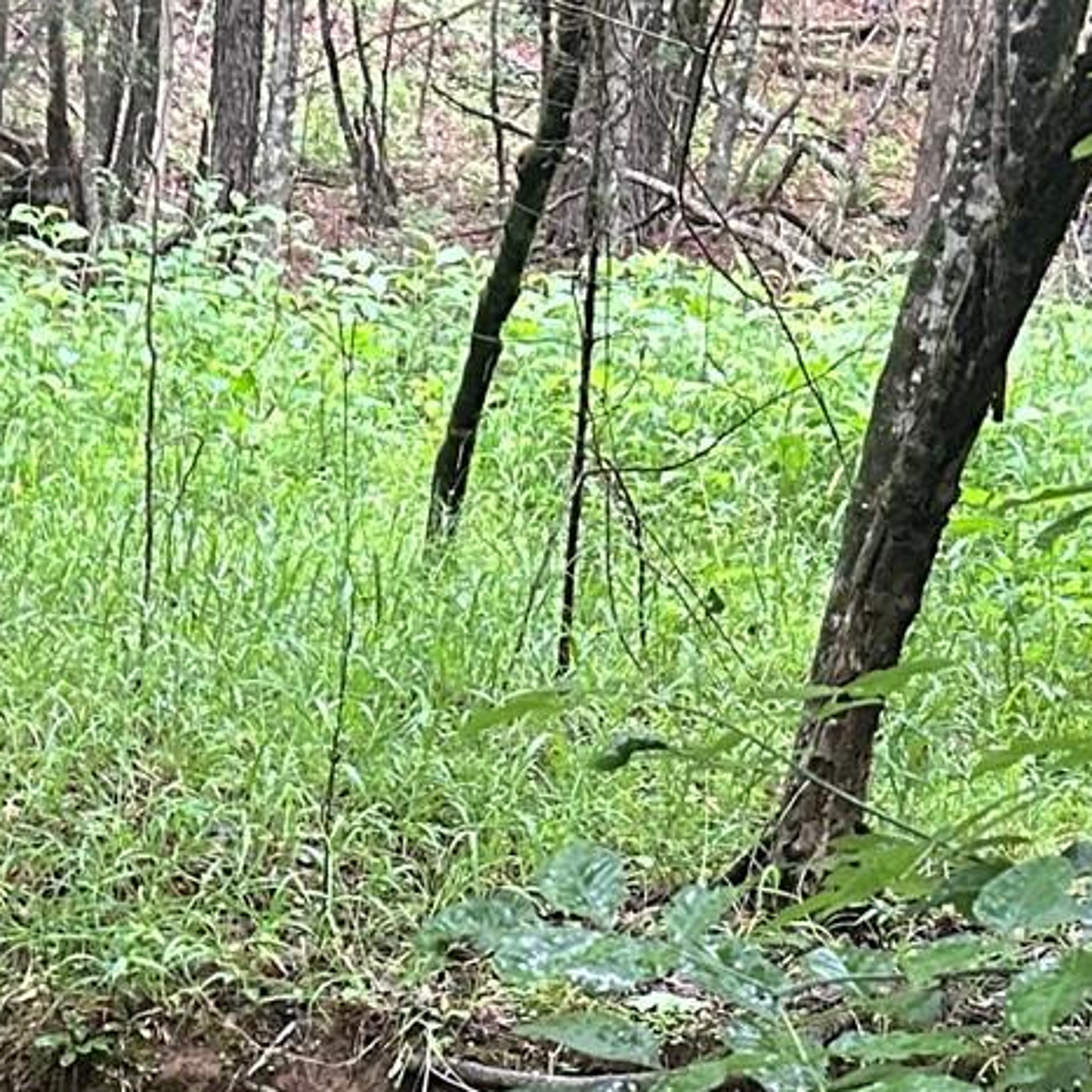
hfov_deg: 16.9
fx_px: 3605
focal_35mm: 101
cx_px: 30
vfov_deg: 16.0
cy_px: 1570
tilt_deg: -24.8
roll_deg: -2.7
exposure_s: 1/55
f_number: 1.5
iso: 500
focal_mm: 5.7
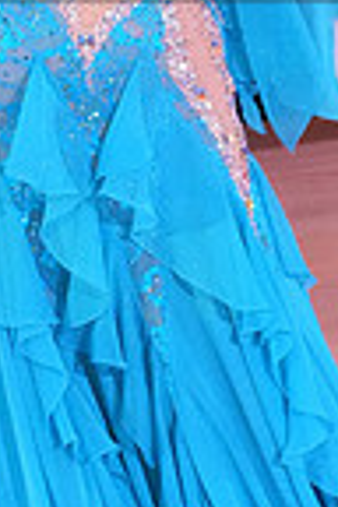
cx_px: 262
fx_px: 2380
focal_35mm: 169
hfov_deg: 8.1
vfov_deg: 11.9
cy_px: -113
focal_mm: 28
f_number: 7.1
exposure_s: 1/320
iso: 8000
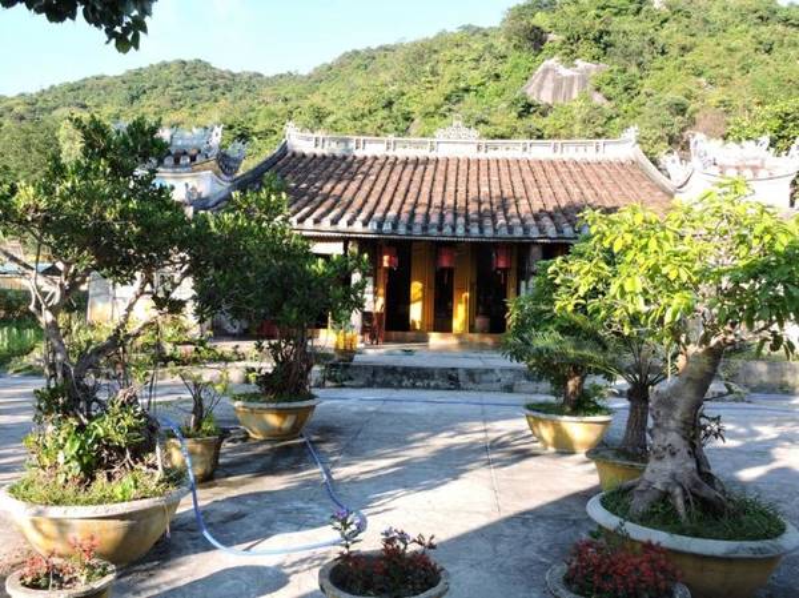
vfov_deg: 46.7
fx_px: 692
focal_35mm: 30
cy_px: 299
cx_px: 400
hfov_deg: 60.0
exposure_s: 1/160
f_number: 3.5
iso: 100
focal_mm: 5.4
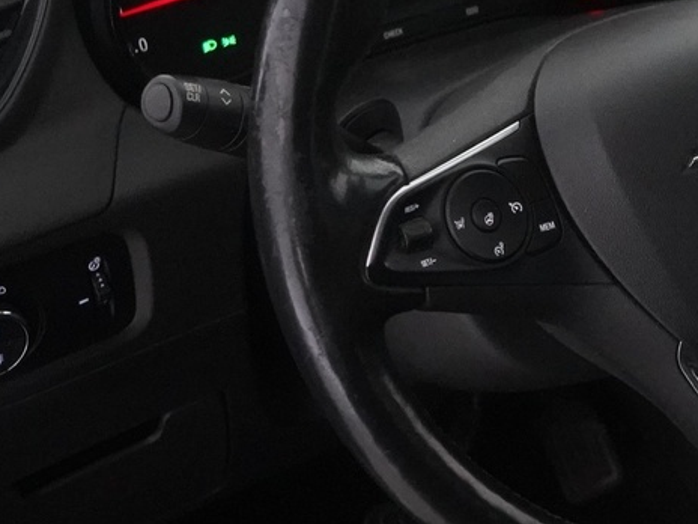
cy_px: 158
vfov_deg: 15.7
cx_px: 919
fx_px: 1895
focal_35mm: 94
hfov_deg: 19.2
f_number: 6.3
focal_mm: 28
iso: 12800
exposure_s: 1/60
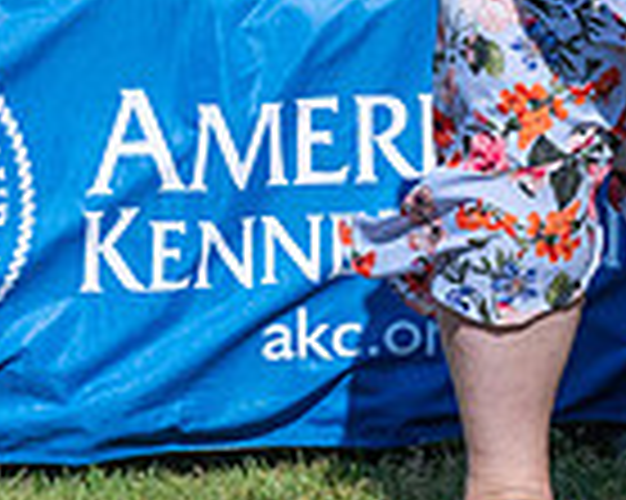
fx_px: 16089
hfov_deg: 2.2
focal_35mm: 869
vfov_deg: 1.8
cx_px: 880
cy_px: -185
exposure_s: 1/2000
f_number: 6.3
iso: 400
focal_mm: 191
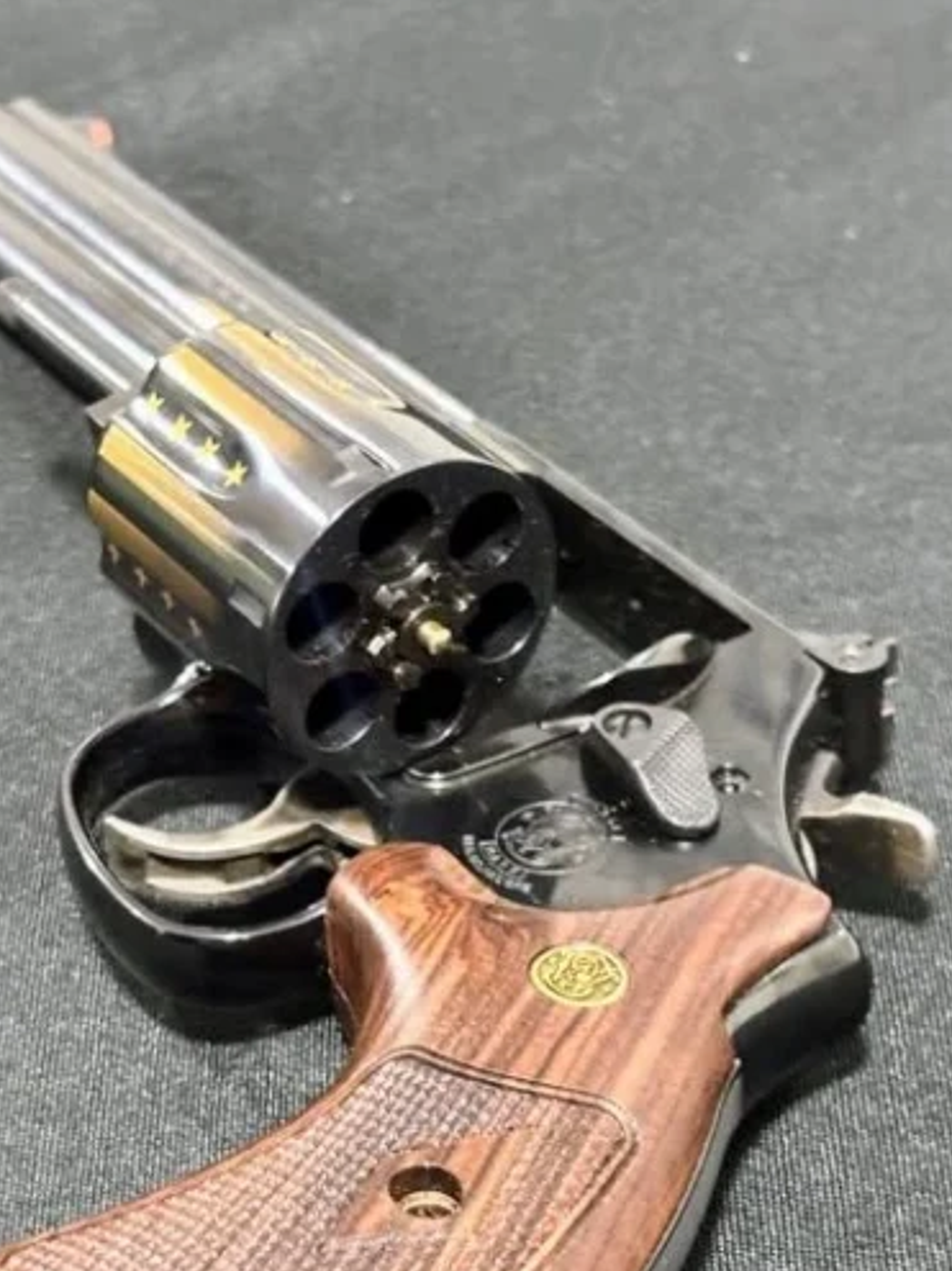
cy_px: 852
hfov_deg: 17.5
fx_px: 3082
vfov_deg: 23.2
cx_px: 298
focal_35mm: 84
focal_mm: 5.96
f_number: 1.6
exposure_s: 1/24
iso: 400
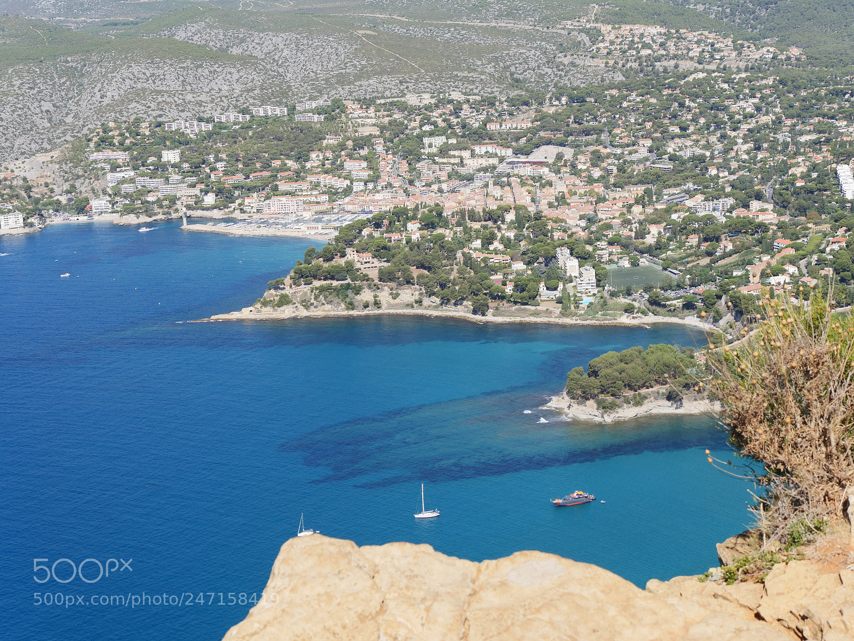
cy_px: 320
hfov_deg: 32.2
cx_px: 427
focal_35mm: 60
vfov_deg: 24.4
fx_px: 1480
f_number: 8
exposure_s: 1/320
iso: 200
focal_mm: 30
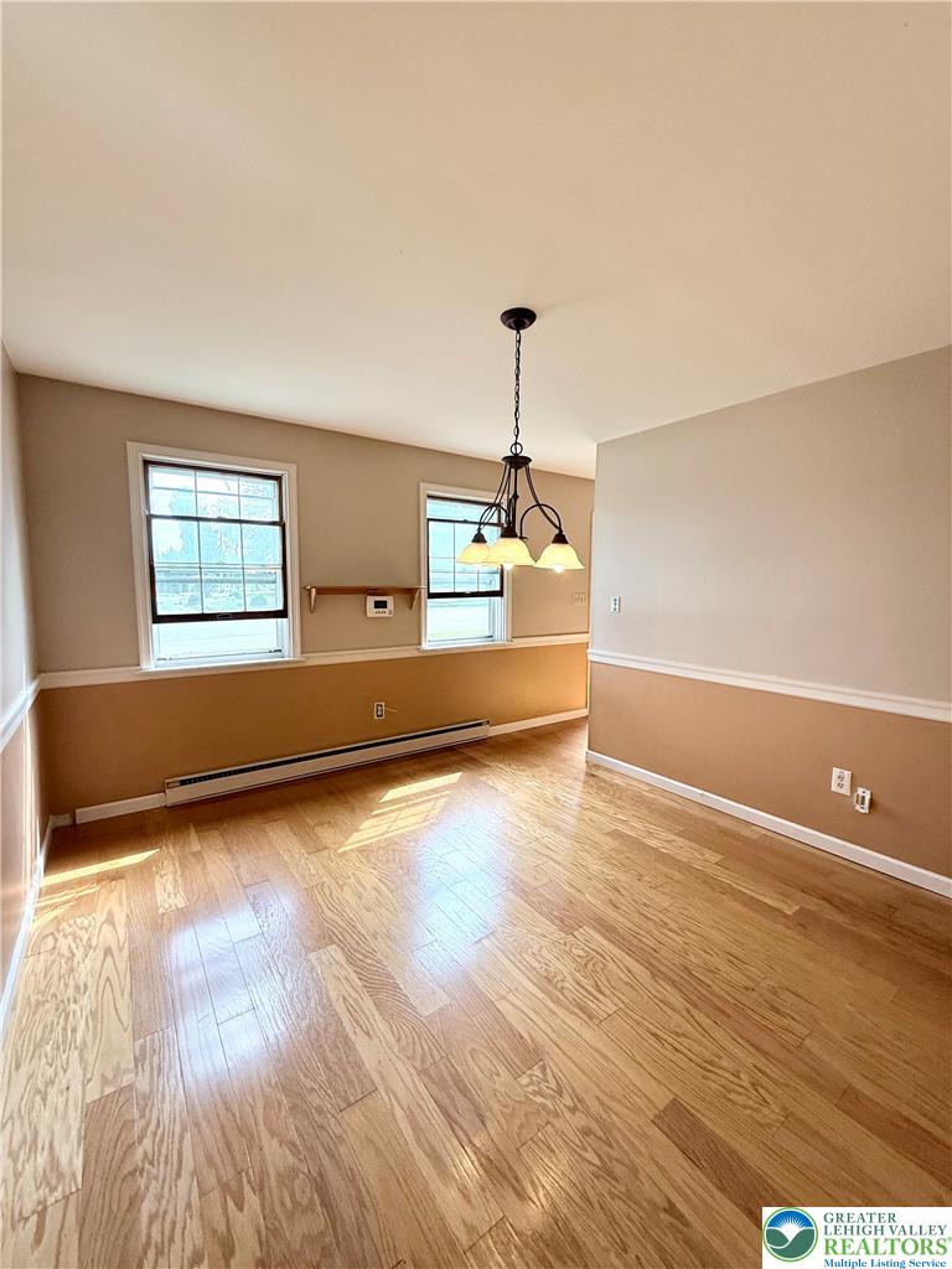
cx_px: 476
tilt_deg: -2.7
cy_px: 634
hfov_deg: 85.7
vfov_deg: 102.1
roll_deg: -0.9
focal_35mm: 14
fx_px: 513
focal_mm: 2.22
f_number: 2.2
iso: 64
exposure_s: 1/111
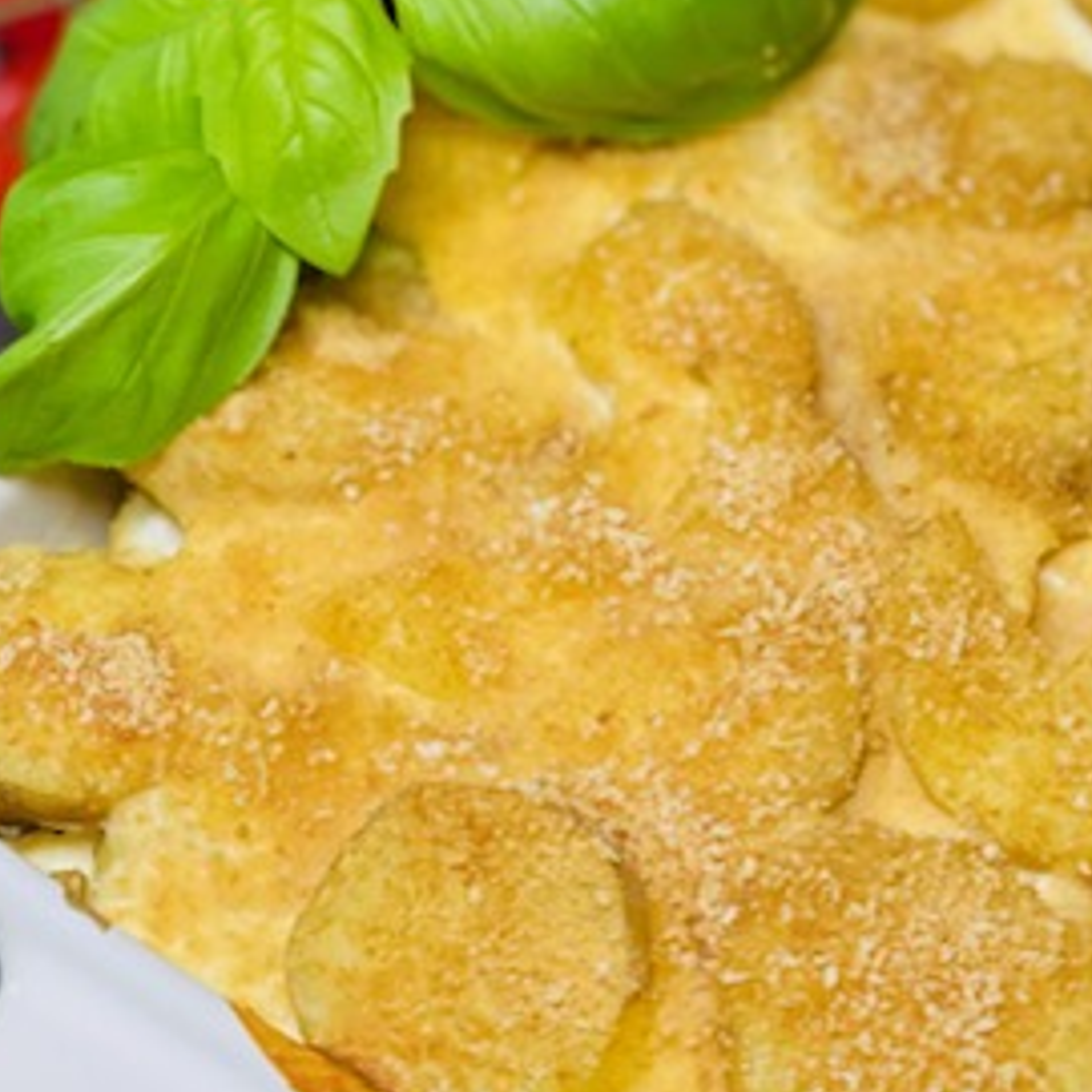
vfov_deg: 13.0
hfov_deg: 13.0
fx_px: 4783
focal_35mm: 134
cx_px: 794
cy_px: 290
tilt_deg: -50.6
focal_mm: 7.5
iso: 125
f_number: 2.2
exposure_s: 1/121
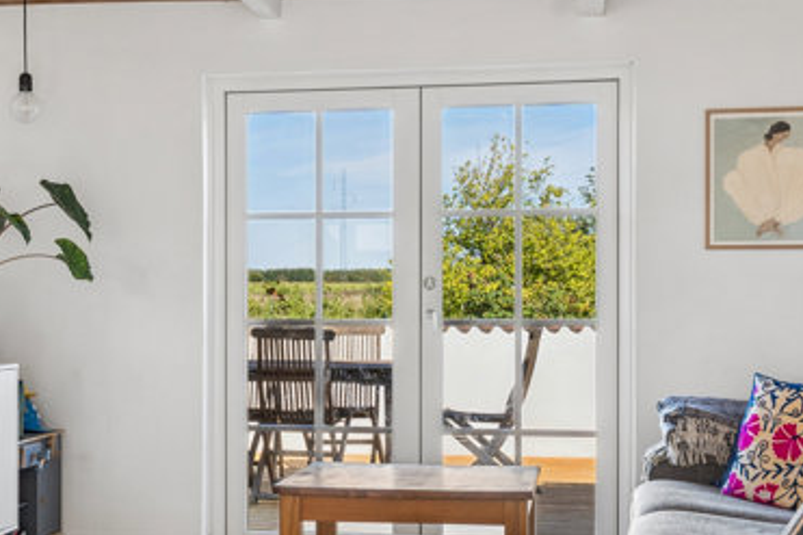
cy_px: 335
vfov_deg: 19.7
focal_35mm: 69
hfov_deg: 28.9
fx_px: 1538
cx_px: 225
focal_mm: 32
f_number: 8
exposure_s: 1/20
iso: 200
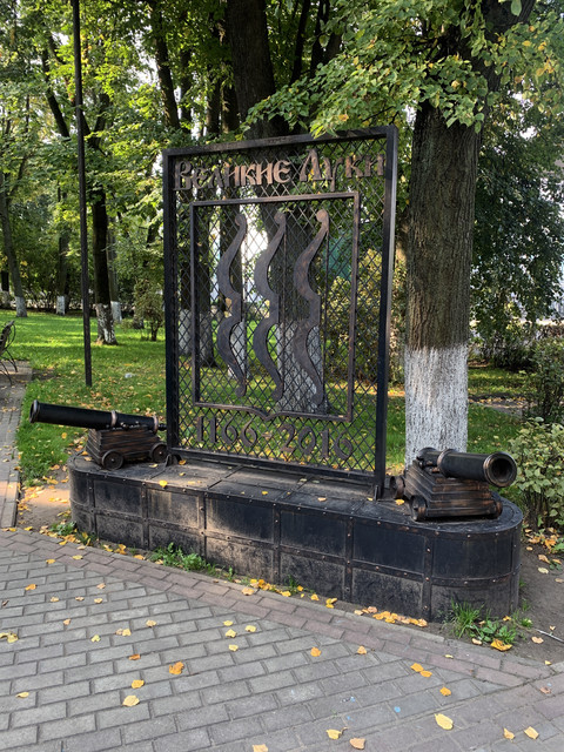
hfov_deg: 53.1
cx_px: 282
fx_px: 565
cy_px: 376
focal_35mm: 26
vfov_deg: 67.3
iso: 40
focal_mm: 4.25
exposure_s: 1/121
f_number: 1.8
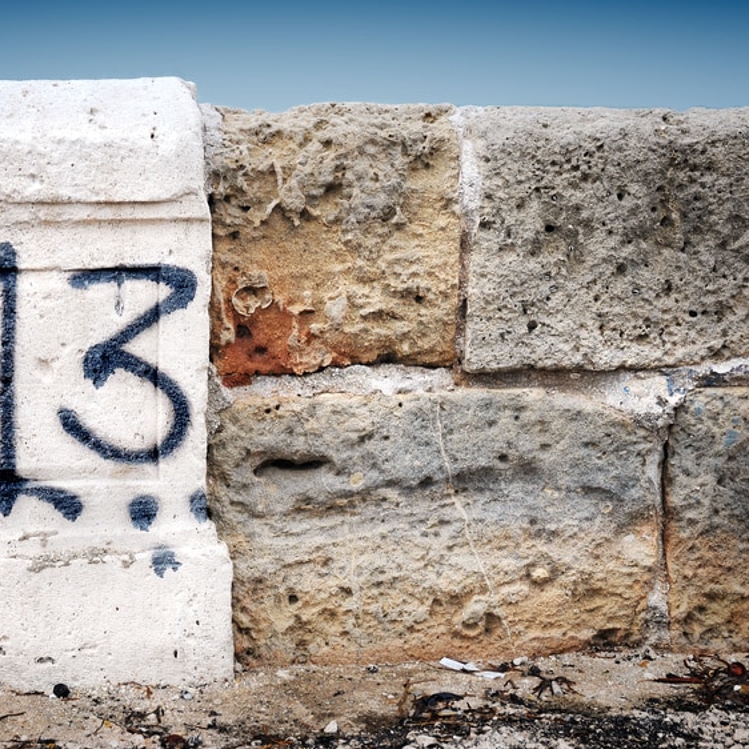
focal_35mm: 77
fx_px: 1885
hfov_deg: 22.4
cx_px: 241
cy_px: 374
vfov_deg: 22.5
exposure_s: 1/500
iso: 200
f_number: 4.5
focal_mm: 40
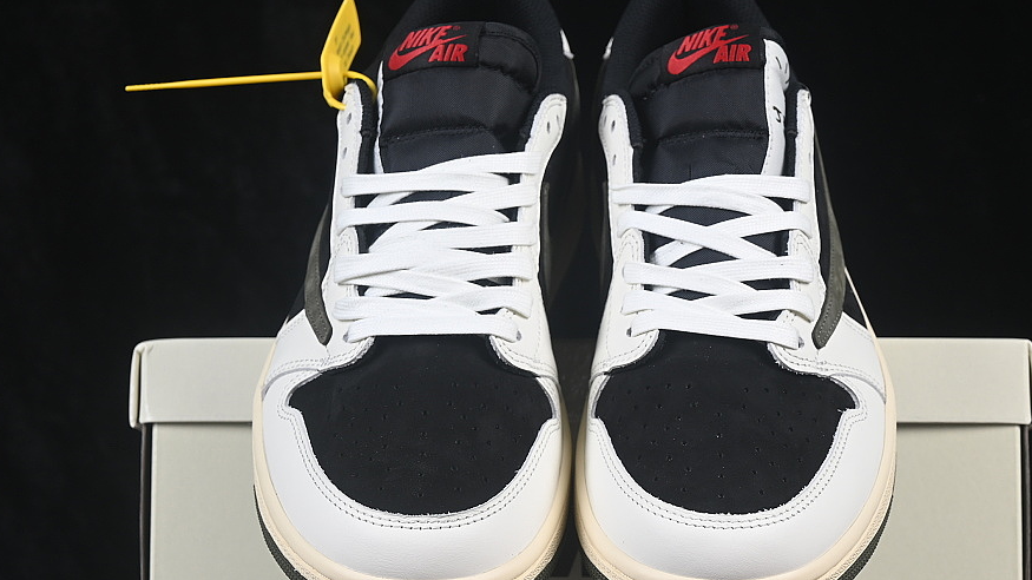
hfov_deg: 22.0
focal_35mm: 97
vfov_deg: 12.5
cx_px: 565
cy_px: 365
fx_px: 2654
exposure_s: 1/80
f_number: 8
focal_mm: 50
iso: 160
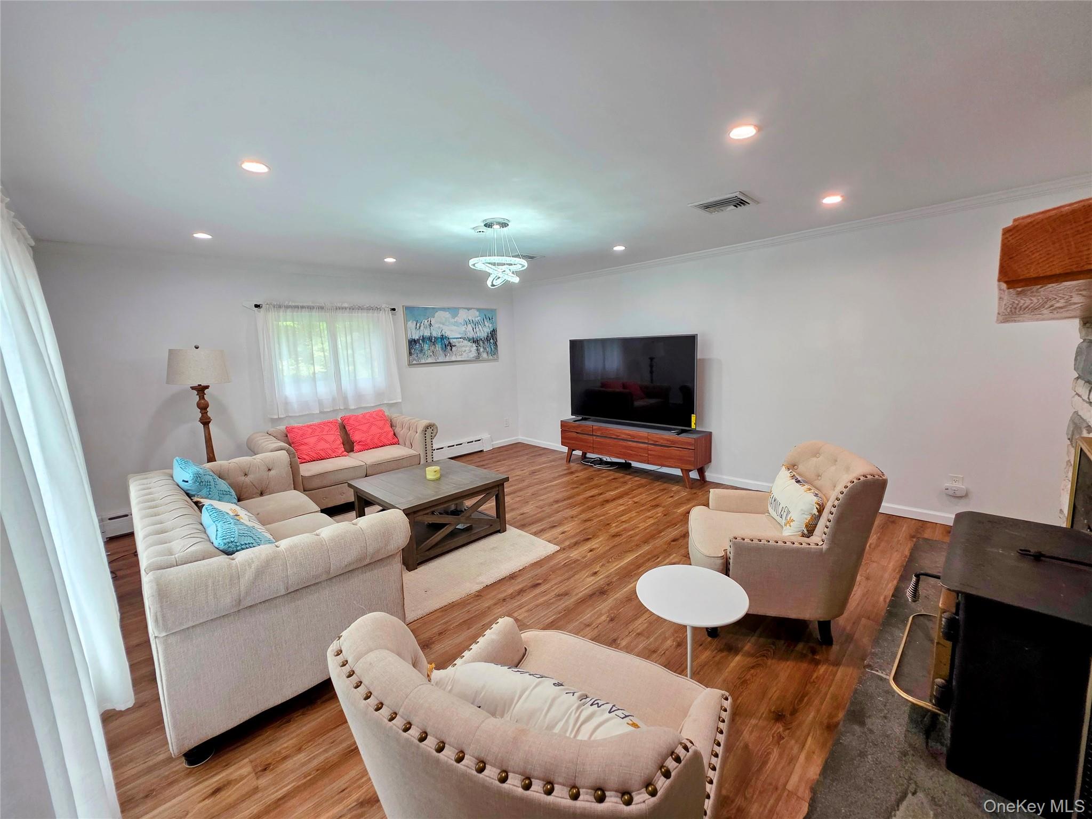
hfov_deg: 106.2
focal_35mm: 13
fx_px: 410
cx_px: 546
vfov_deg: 89.9
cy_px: 410
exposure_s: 1/120
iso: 125
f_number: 1.9
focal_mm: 2.2
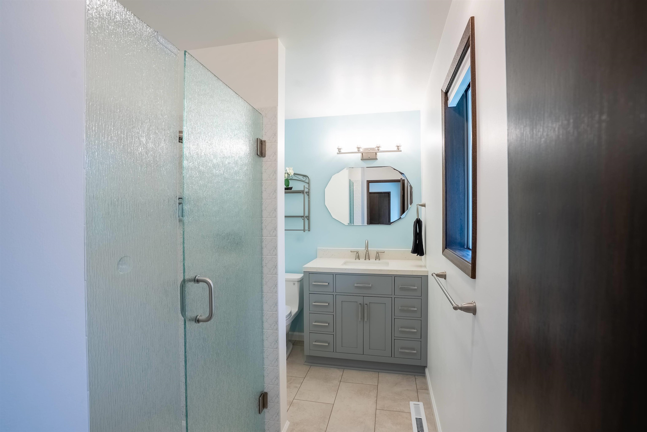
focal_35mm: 16
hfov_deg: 96.7
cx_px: 324
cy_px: 216
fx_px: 288
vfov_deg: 73.8
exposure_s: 1/500
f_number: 8
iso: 400
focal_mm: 16
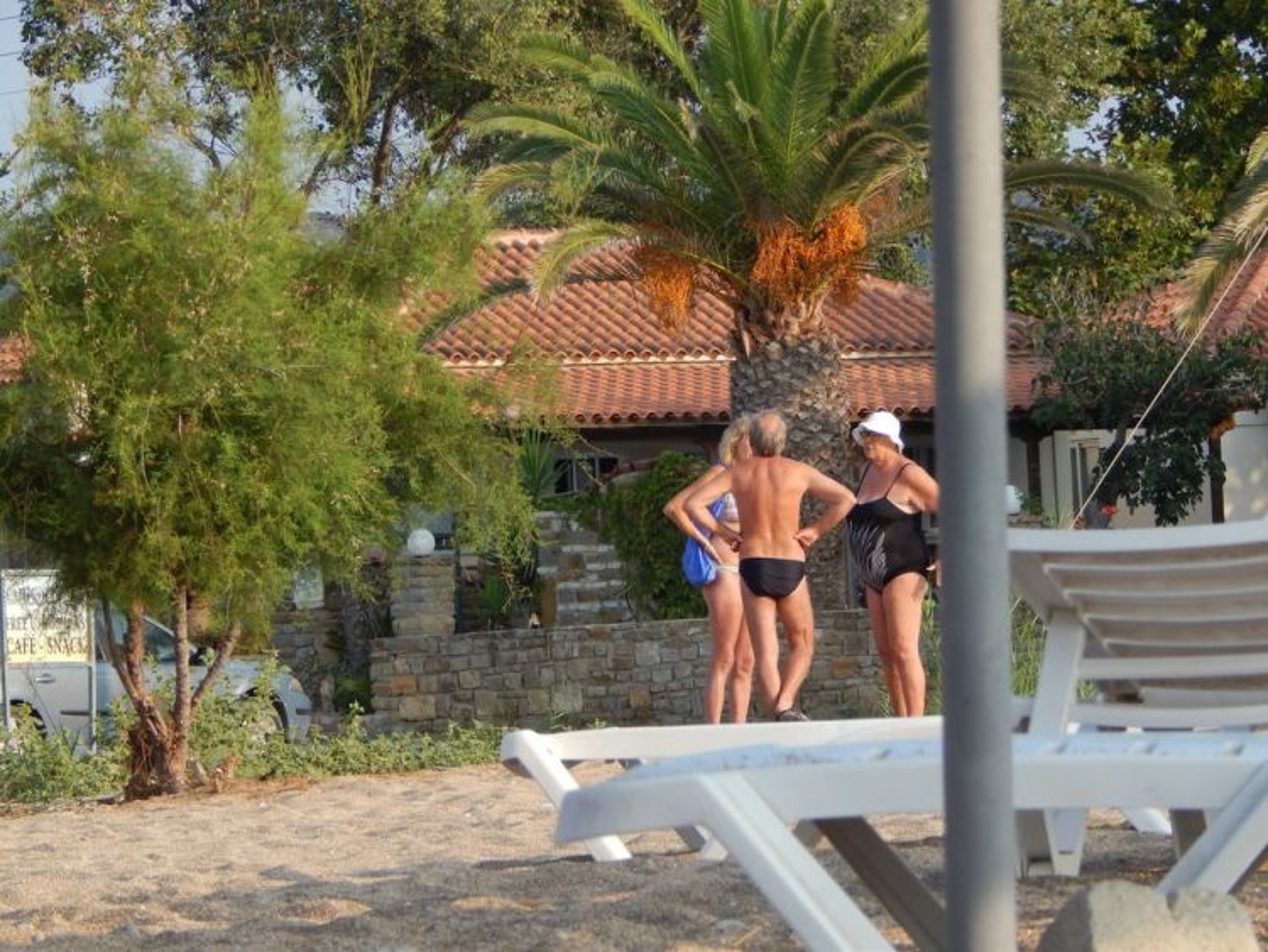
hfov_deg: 8.5
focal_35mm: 234
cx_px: 634
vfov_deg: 6.4
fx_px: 8574
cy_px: 476
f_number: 5.6
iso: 125
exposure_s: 1/320
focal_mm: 41.7
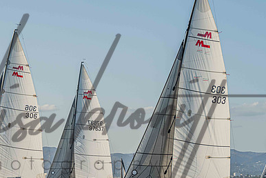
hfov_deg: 16.2
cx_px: 89
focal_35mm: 126
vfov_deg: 10.9
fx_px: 932
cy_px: 116
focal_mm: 70
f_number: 8
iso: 400
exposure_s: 1/1000
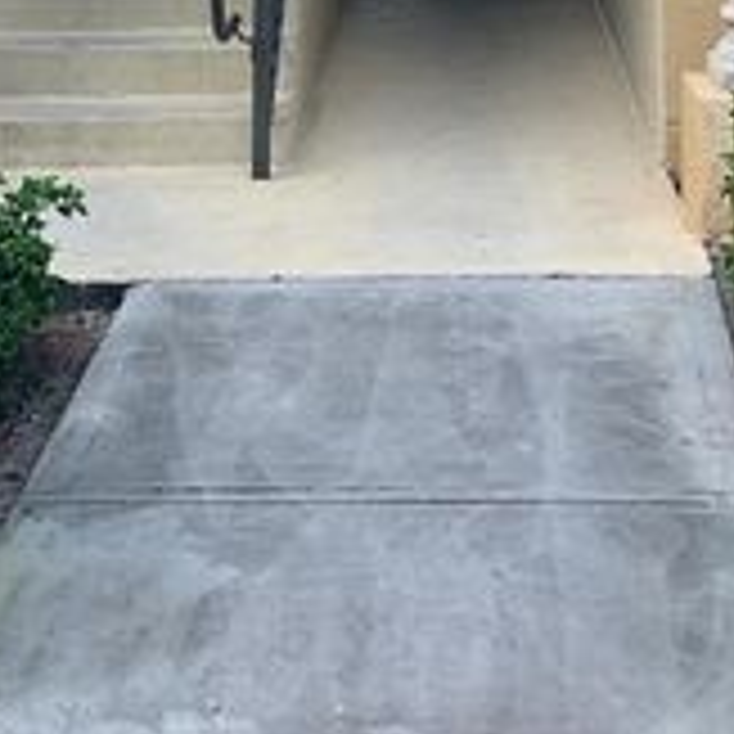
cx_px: 495
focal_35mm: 94
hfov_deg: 18.4
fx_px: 2255
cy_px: -498
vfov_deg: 16.2
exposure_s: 1/570
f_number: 1.8
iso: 25
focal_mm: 4.25
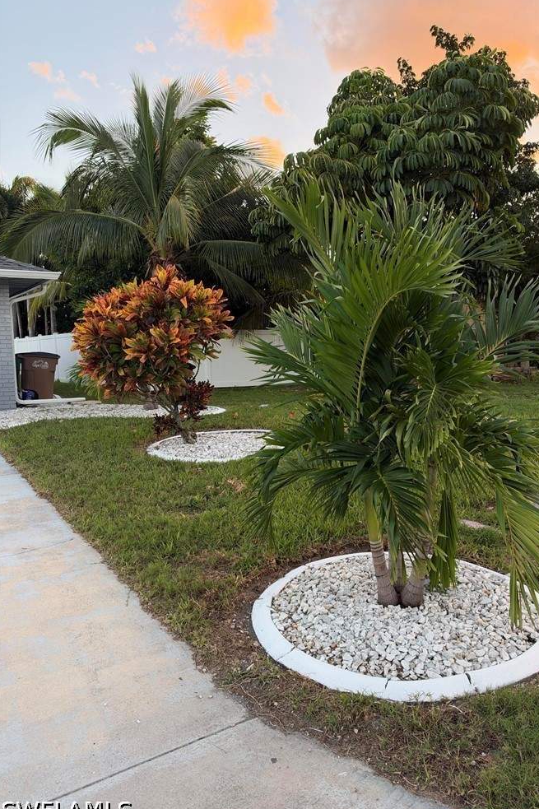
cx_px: 311
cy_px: 408
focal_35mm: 26
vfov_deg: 69.4
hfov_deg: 49.4
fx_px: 584
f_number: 1.8
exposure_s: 1/225
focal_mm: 6.93
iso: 200
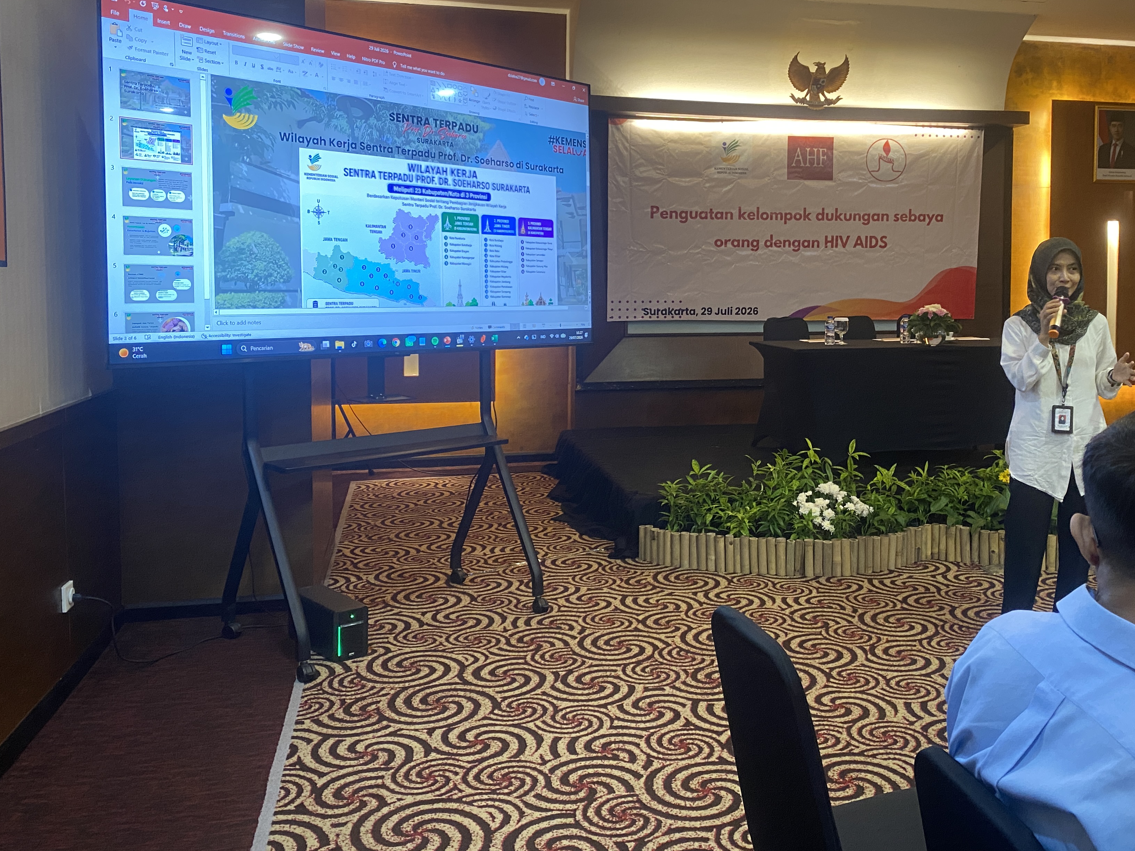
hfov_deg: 56.4
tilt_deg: -2.5
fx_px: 1049
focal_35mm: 32
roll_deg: -0.2
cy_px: 331
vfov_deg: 43.9
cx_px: 683
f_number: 1.8
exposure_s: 1/50
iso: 320
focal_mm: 4.25
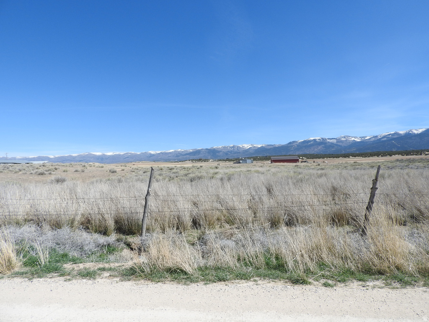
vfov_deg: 56.8
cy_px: 161
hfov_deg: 71.6
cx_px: 214
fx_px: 297
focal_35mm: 24
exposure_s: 1/1600
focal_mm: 4.3
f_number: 3.3
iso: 100
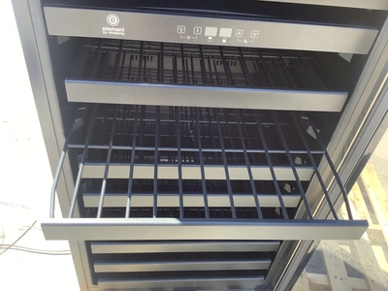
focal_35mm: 31
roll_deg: -4.4
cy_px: 146
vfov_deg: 45.4
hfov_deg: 58.4
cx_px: 194
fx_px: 347
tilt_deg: -40.8
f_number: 2.4
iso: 50
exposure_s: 1/120
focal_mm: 3.3
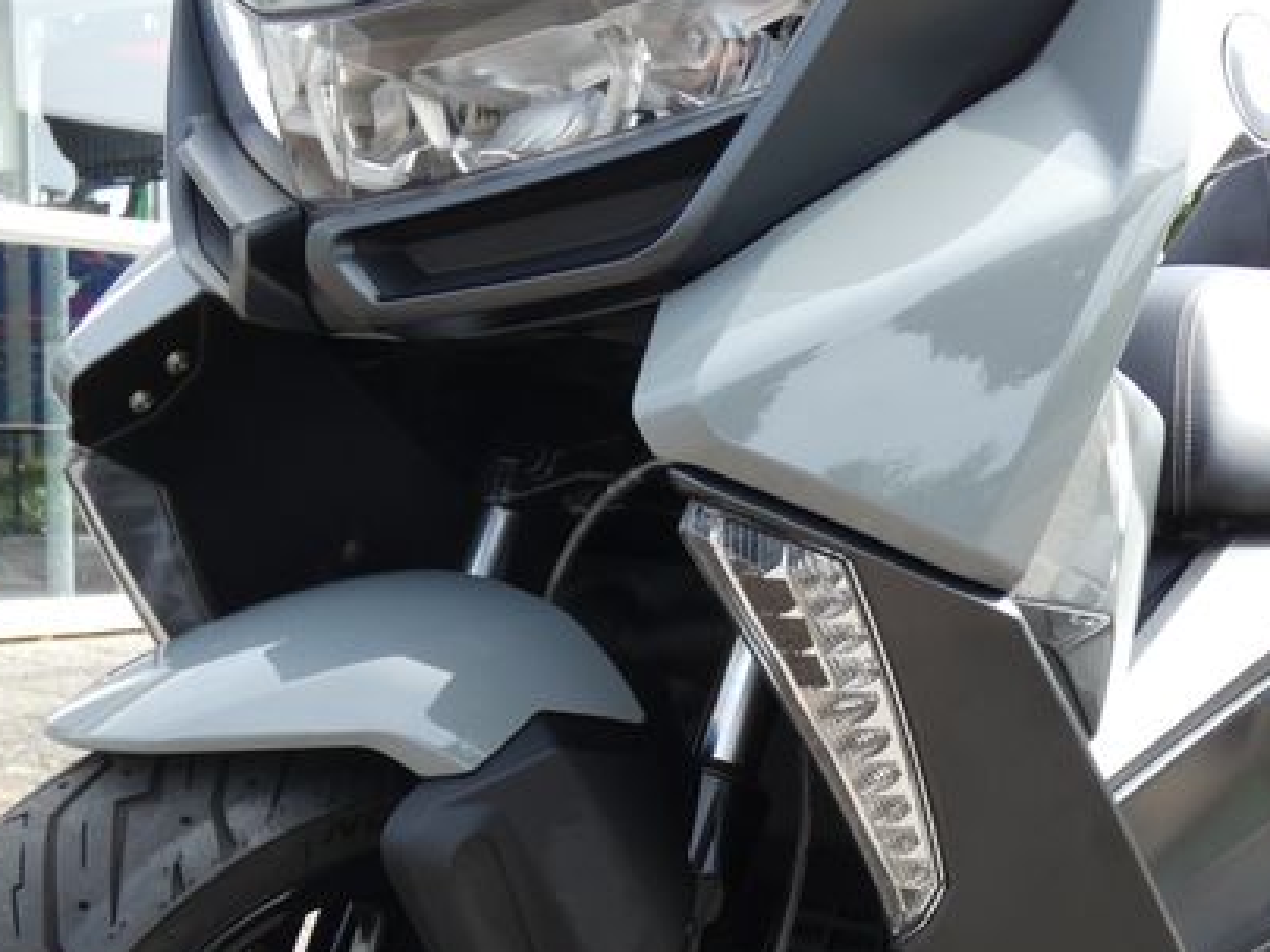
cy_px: 741
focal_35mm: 57
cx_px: 858
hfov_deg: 33.5
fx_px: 2091
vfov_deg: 25.3
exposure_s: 1/160
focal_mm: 6.5
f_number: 3.5
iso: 80
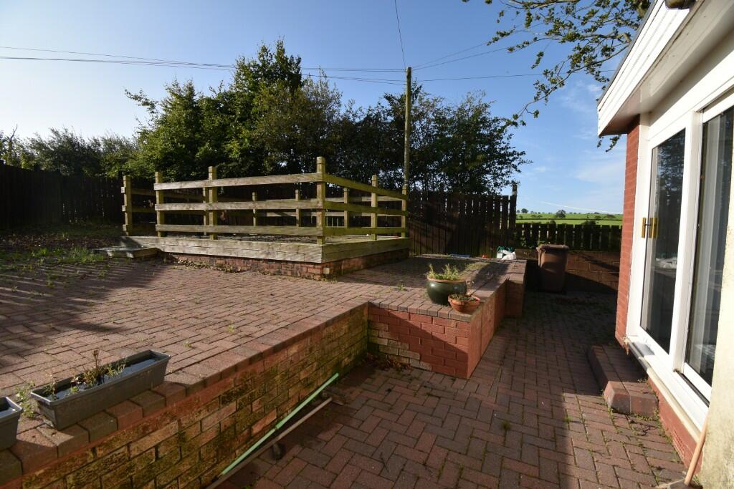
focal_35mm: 15
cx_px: 367
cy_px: 244
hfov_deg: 100.4
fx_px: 306
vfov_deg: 77.3
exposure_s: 1/250
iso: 125
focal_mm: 10
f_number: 8
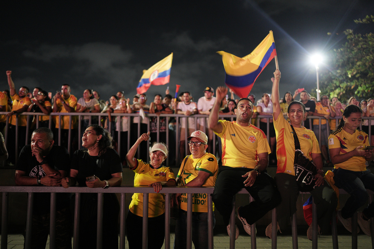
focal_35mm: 35
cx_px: 187
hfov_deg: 54.4
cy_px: 124
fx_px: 363
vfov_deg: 37.8
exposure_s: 1/60
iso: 2000
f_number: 1.4
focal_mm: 35
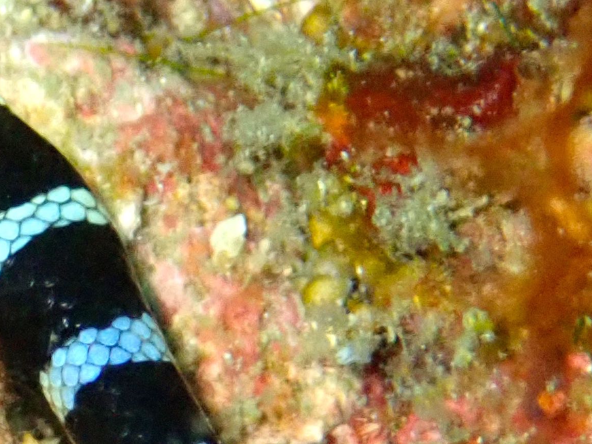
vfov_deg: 5.1
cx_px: -125
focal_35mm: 294
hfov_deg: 6.7
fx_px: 5028
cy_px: 284
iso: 800
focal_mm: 15.41
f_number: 13
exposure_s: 1/80
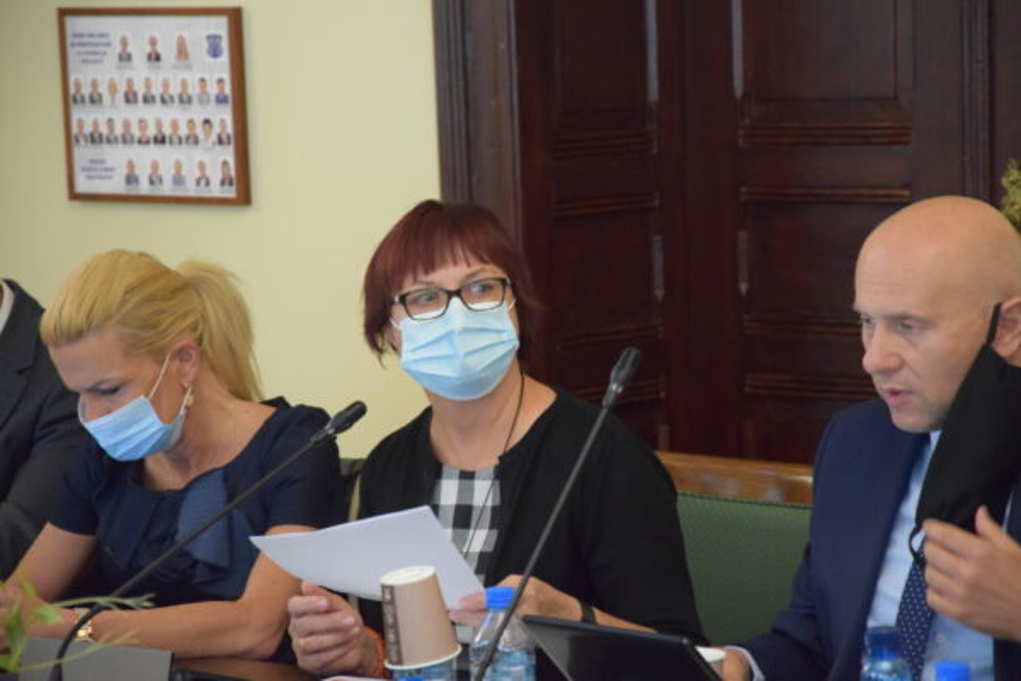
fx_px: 4467
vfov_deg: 8.7
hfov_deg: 13.0
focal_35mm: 158
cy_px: 340
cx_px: 510
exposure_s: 1/60
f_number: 5.6
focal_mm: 105
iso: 4500
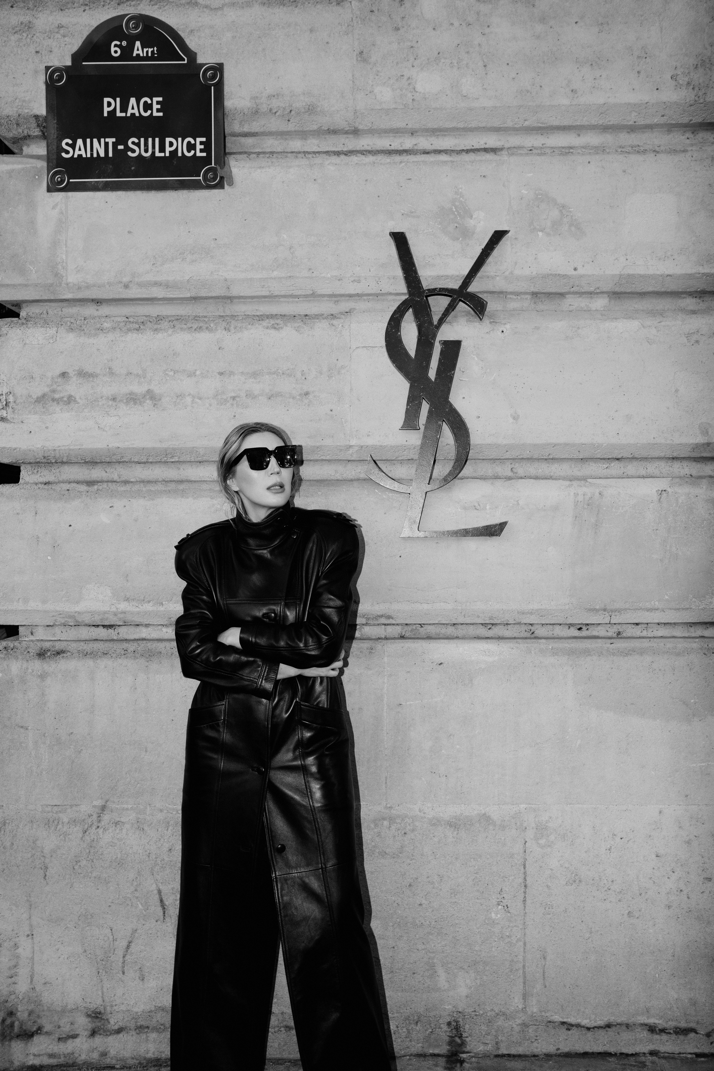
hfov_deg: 37.9
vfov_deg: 54.4
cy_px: 536
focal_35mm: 35
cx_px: 357
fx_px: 1041
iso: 125
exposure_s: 1/160
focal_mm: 23
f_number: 5
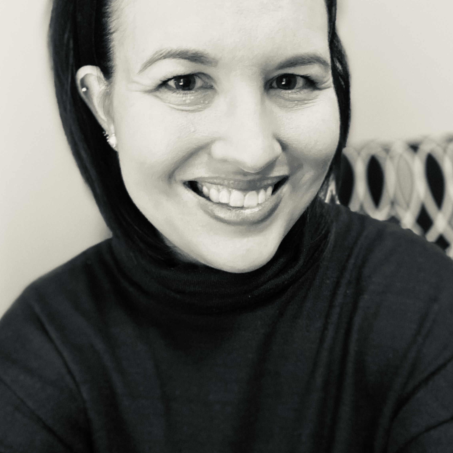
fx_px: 533
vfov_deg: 45.8
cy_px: 179
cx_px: 228
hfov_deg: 46.0
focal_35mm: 36
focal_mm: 2.71
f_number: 2.2
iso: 800
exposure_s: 1/27
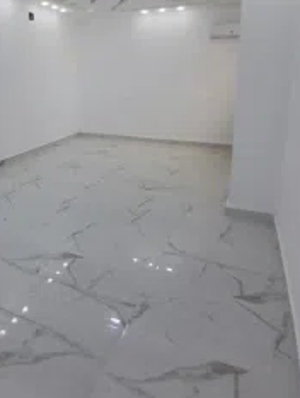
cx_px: 60
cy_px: 128
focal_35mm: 29
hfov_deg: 45.8
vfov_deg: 59.9
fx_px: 334
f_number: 2.2
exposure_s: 1/100
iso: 50
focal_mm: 1.4
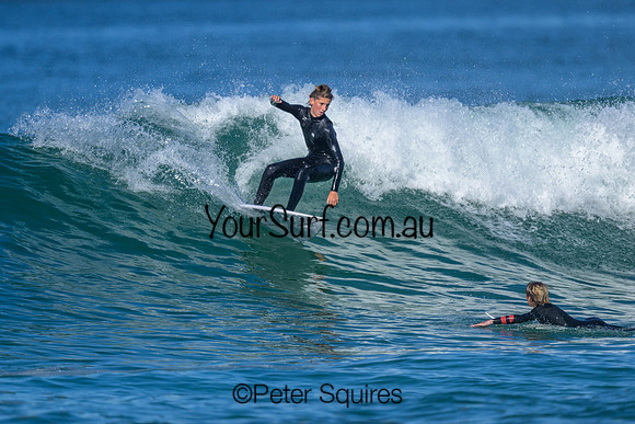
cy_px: 153
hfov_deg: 1.9
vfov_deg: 1.3
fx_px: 19415
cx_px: 311
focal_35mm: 1101
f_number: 6.3
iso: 220
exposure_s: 1/2000
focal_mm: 800
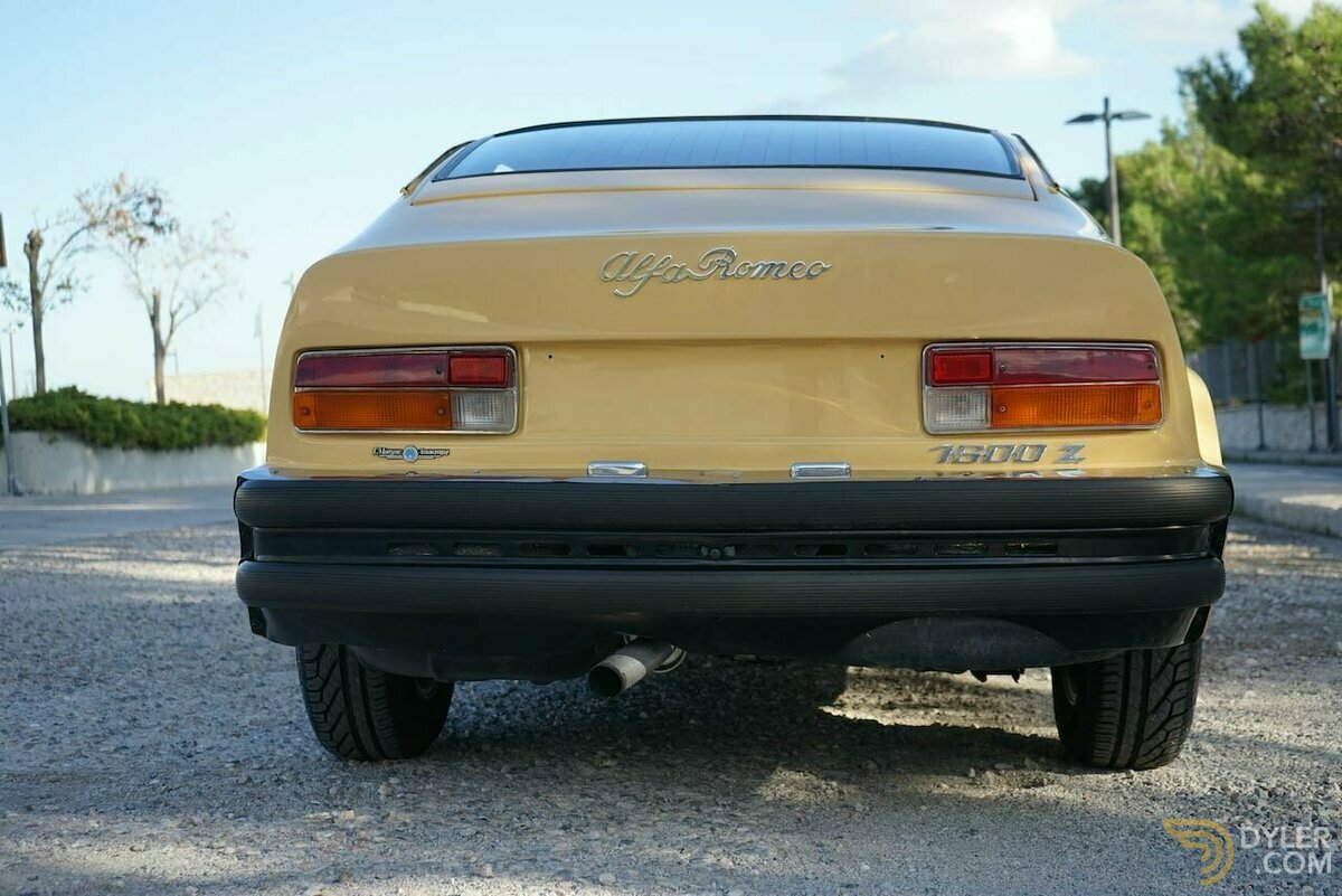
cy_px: 448
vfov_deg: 27.0
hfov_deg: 39.6
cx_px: 671
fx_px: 1864
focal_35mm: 50
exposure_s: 1/400
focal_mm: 50
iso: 250
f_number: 5.6
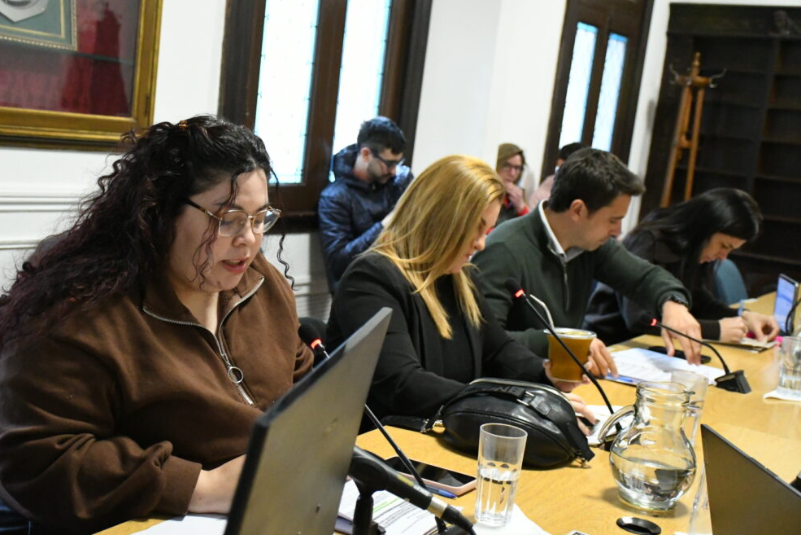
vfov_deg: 25.5
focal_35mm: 53
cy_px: 262
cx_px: 387
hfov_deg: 37.5
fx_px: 1179
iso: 12800
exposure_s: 1/250
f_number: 4.5
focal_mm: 34
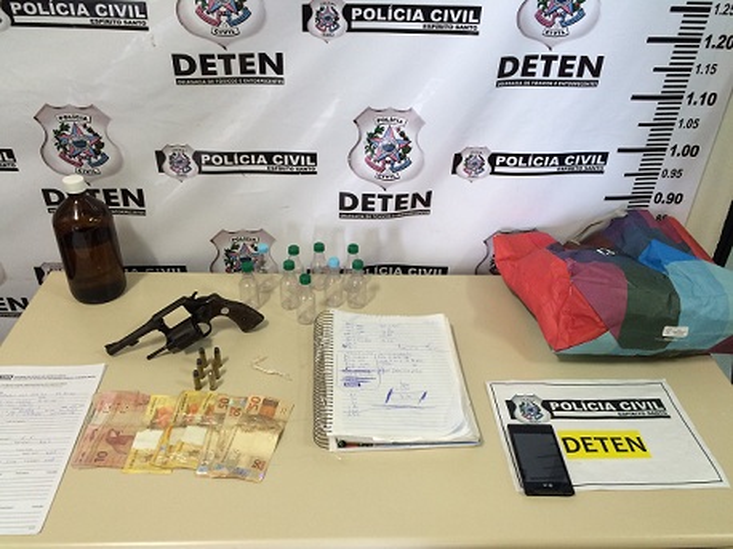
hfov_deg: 61.7
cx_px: 366
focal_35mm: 29
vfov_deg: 48.2
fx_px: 614
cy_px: 274
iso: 125
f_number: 2.2
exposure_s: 1/30
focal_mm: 4.15
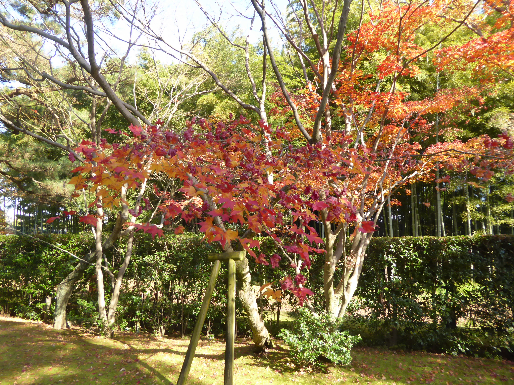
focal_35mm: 25
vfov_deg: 54.9
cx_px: 257
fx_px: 371
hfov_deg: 69.4
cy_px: 192
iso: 200
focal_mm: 4.3
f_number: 3.3
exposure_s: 1/250
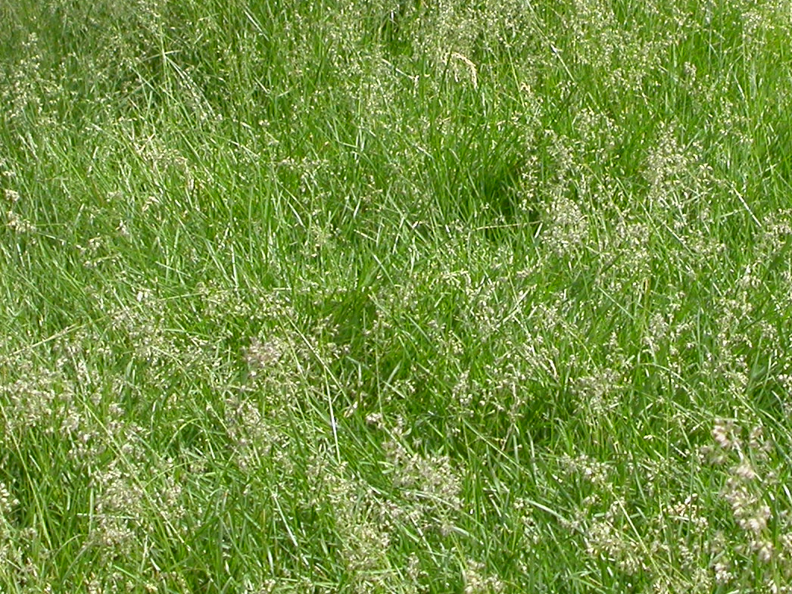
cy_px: 266
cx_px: 521
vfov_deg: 10.7
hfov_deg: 14.2
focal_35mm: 139
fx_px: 3181
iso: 100
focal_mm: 13.3
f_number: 5.7
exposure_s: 1/141
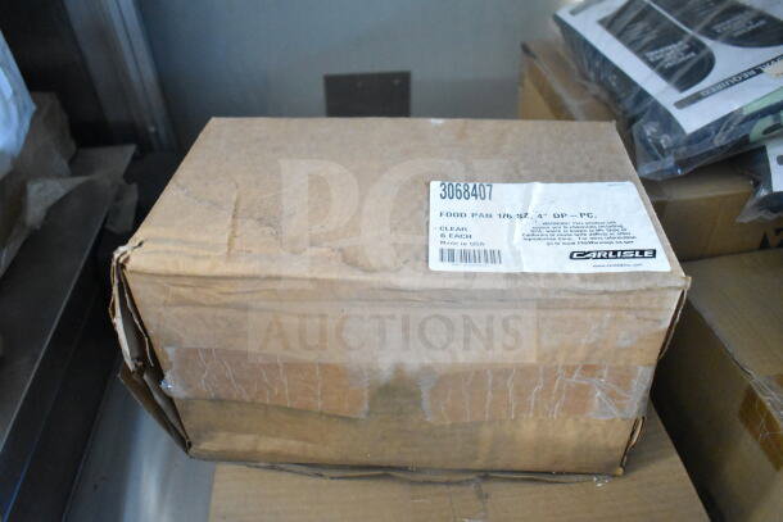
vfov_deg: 43.6
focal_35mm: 30
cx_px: 392
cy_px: 261
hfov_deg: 61.9
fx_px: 653
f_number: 3.8
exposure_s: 1/30
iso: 8000
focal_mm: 20
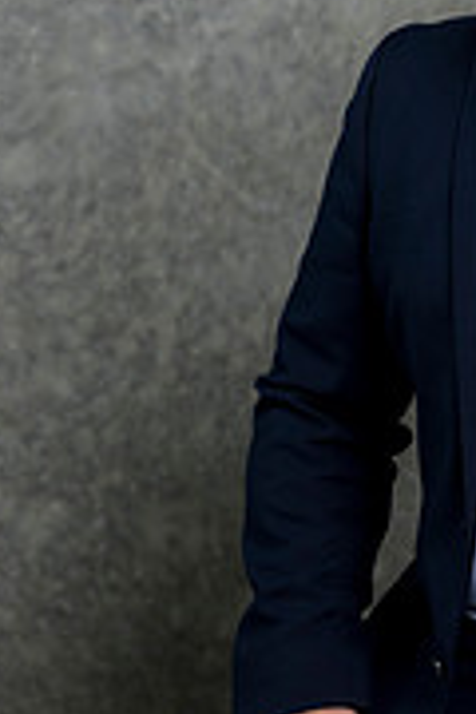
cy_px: 353
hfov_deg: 6.4
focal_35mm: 212
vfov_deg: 9.7
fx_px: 4204
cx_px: 567
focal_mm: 85
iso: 125
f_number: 5
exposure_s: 1/200
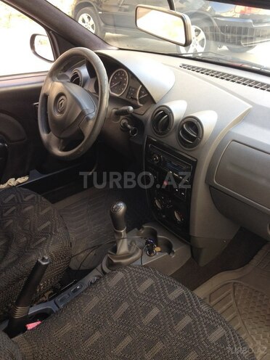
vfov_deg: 55.4
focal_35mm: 33
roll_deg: -4.1
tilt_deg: -24.0
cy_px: 180
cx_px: 135
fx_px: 343
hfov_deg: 42.9
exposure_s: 1/60
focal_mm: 4.12
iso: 64
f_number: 2.4
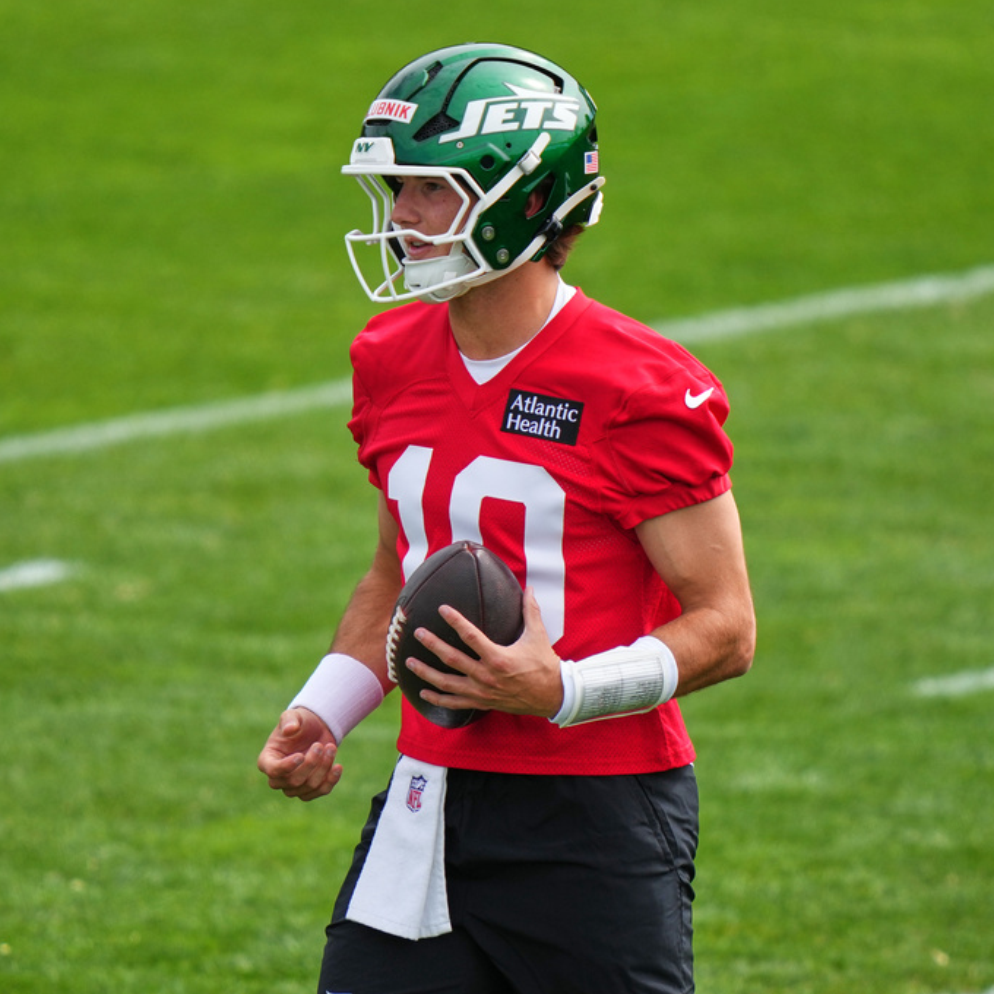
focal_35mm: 1075
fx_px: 34924
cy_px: 497
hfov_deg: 1.6
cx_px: 525
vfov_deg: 1.6
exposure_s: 1/2000
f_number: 4
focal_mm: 560
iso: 320
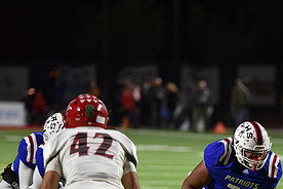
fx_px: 3309
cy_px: 176
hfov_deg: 4.9
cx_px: 261
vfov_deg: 3.3
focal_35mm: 421
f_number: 2.8
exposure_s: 1/500
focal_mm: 200
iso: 2500
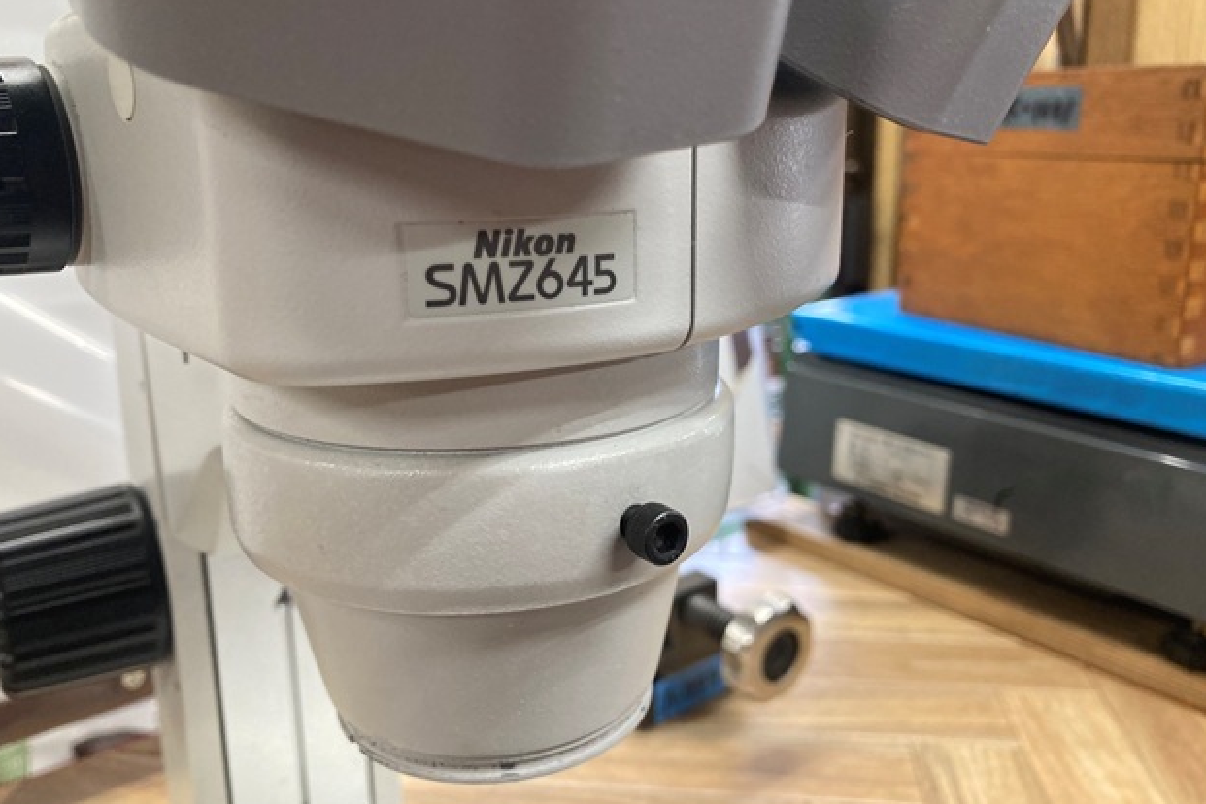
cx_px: 612
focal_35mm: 30
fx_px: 1005
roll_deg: +0.1
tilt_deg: -12.3
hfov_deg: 61.9
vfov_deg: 43.6
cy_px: 363
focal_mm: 3.99
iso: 125
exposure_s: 1/60
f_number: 1.8
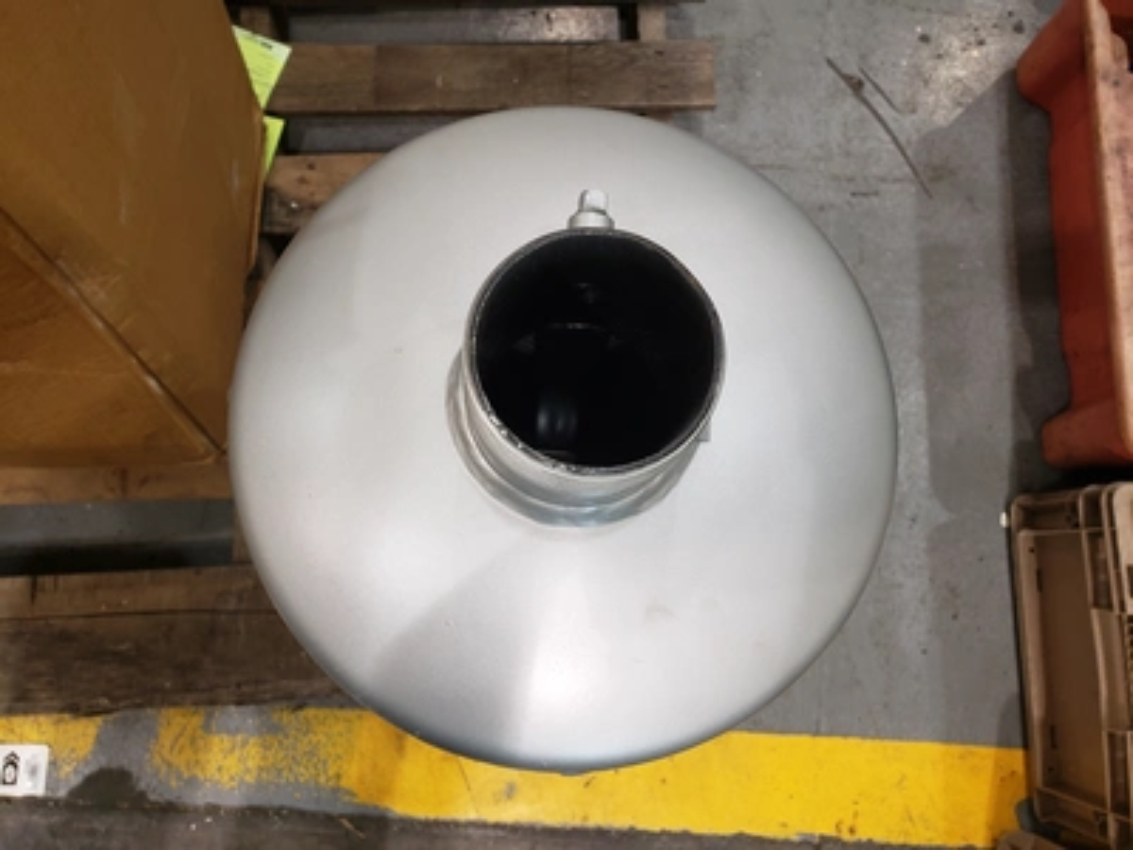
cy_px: 425
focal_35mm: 26
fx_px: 851
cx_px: 566
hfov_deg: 67.3
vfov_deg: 53.1
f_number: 2.4
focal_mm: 4.3
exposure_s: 1/60
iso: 160
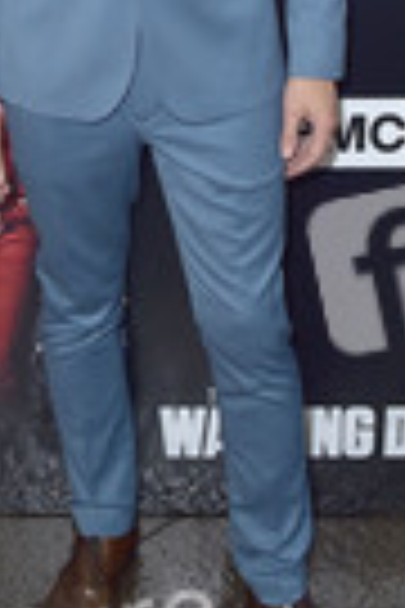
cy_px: 23
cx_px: 133
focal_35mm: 77
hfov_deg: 17.7
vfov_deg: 25.2
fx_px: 1299
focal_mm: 26
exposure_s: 1/250
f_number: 5.6
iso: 500
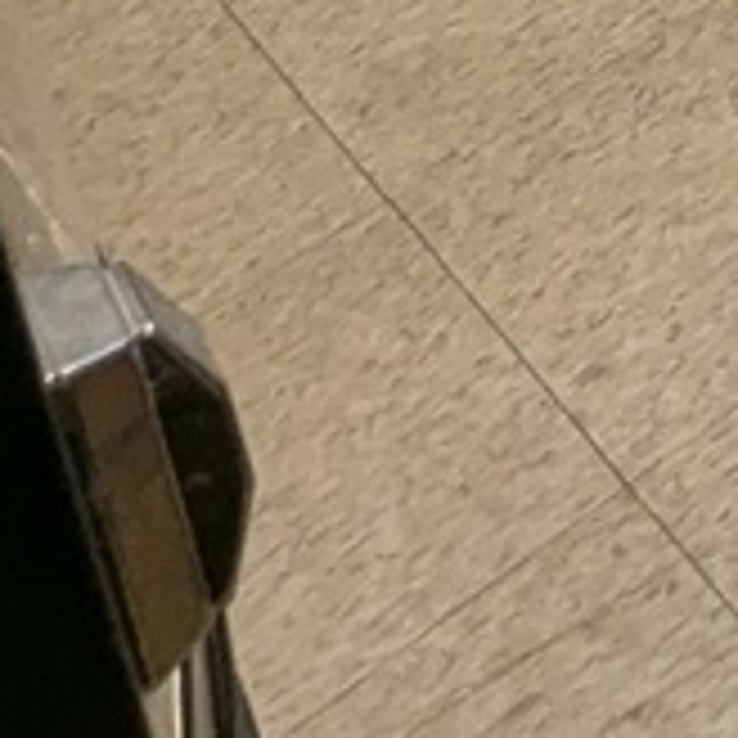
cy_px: -1606
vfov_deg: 9.9
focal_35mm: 124
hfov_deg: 9.6
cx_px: 2439
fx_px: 2991
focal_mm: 2.35
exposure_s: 1/23.8
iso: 57
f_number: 2.2
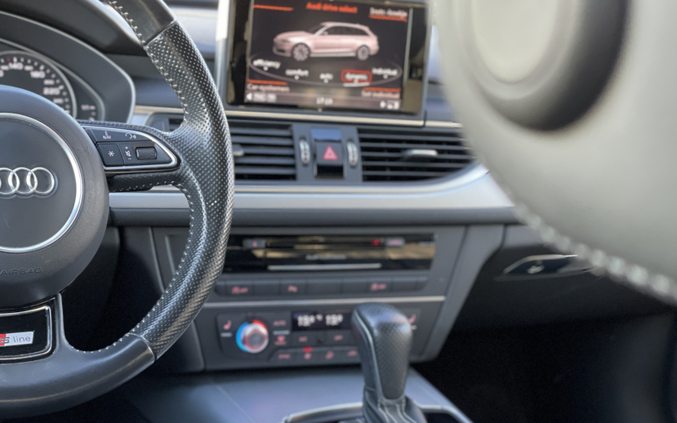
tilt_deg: -15.1
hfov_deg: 30.6
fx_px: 1236
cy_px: 267
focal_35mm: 67
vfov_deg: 19.4
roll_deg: -5.1
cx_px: 284
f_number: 2
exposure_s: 1/69
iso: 250
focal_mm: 6
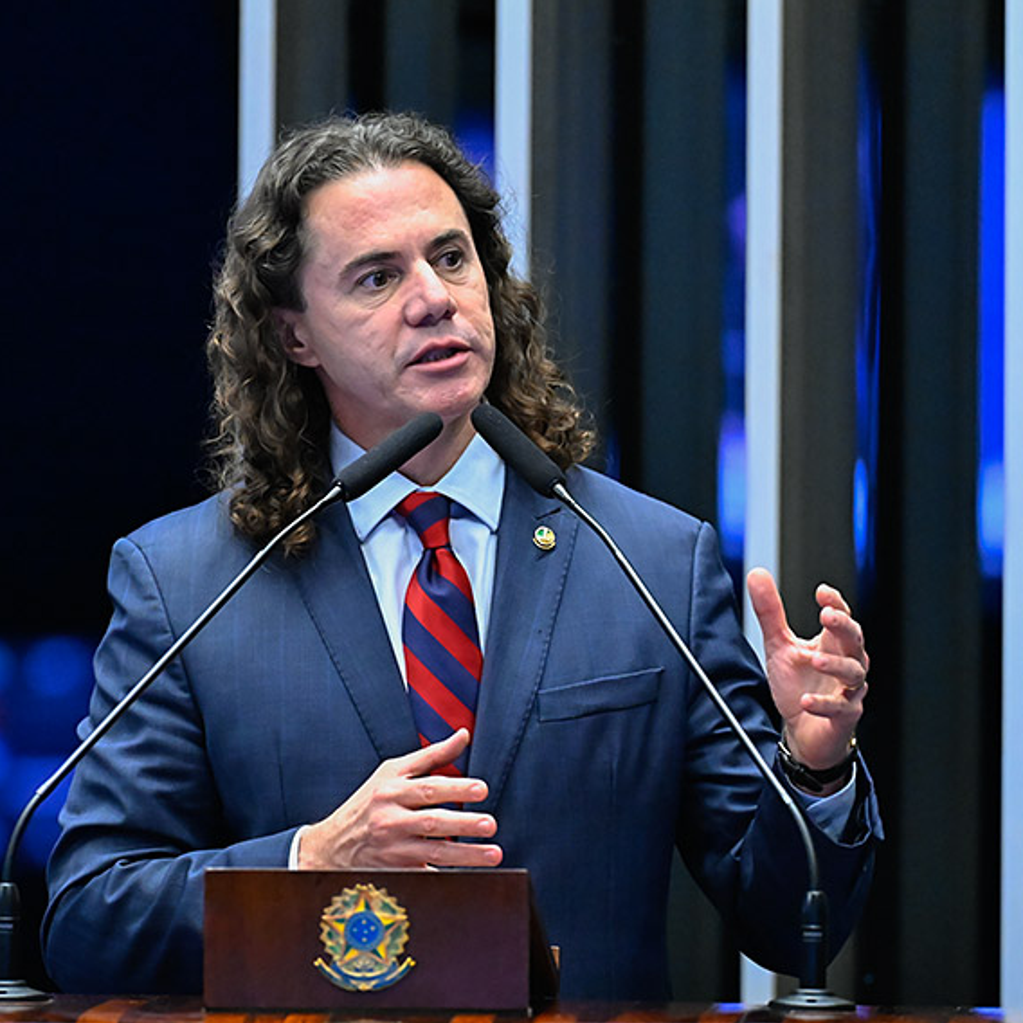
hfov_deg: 6.8
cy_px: 512
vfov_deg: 6.8
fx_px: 8593
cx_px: 686
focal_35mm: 257
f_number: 3.2
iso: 6400
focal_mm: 200
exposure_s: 1/200
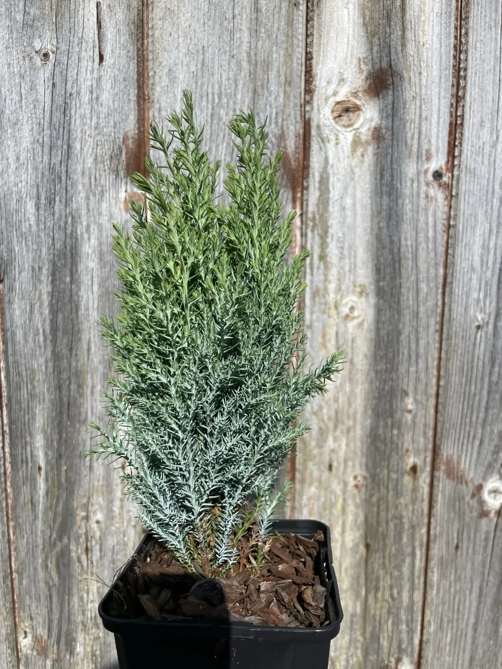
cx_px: 251
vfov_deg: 67.3
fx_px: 503
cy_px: 334
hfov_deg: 53.1
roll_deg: -0.2
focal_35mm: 26
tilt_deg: -8.0
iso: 32
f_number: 1.6
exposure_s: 1/4831
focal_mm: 4.2
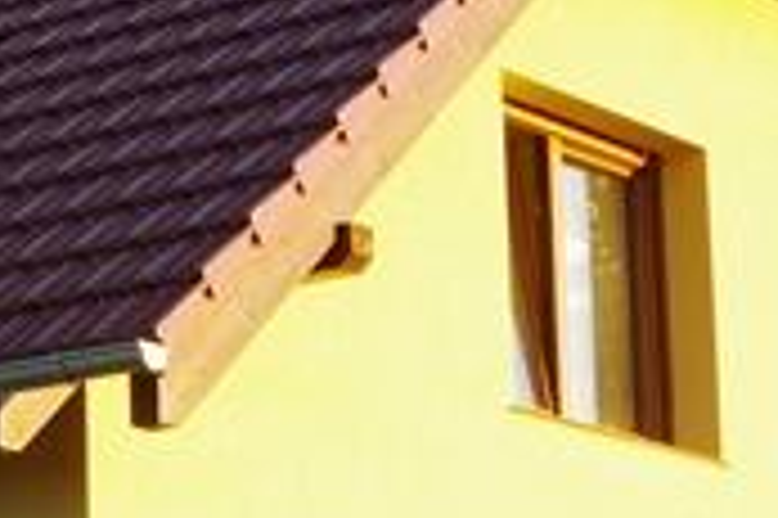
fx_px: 3087
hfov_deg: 13.7
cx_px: -297
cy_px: 464
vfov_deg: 9.5
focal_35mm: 143
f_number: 11
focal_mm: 21
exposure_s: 1/60
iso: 400
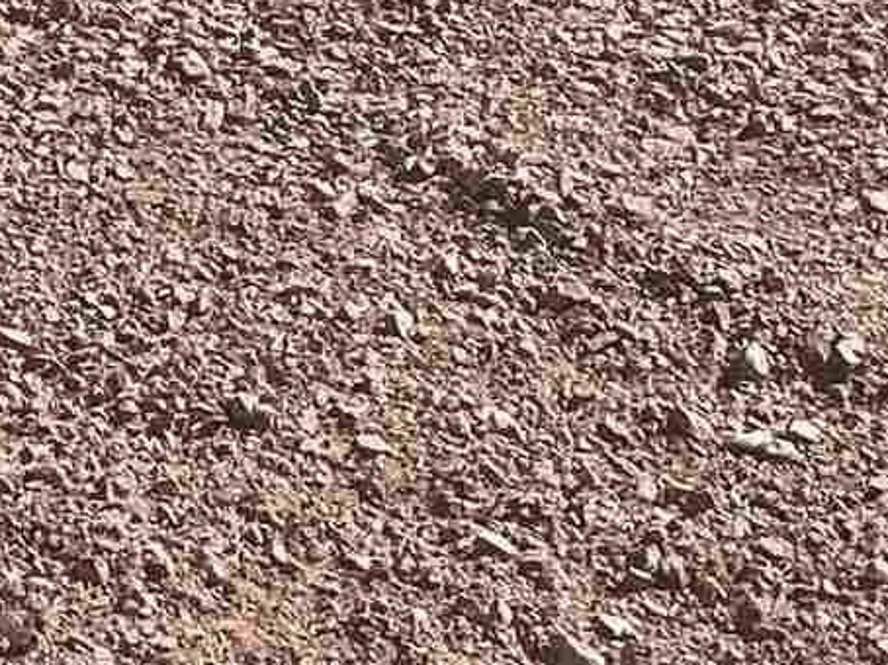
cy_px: -604
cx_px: -647
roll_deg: +1.9
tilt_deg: -13.2
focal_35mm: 176
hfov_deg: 10.6
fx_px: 4513
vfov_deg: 8.1
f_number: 1.6
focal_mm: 4.2
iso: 32
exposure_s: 1/2959
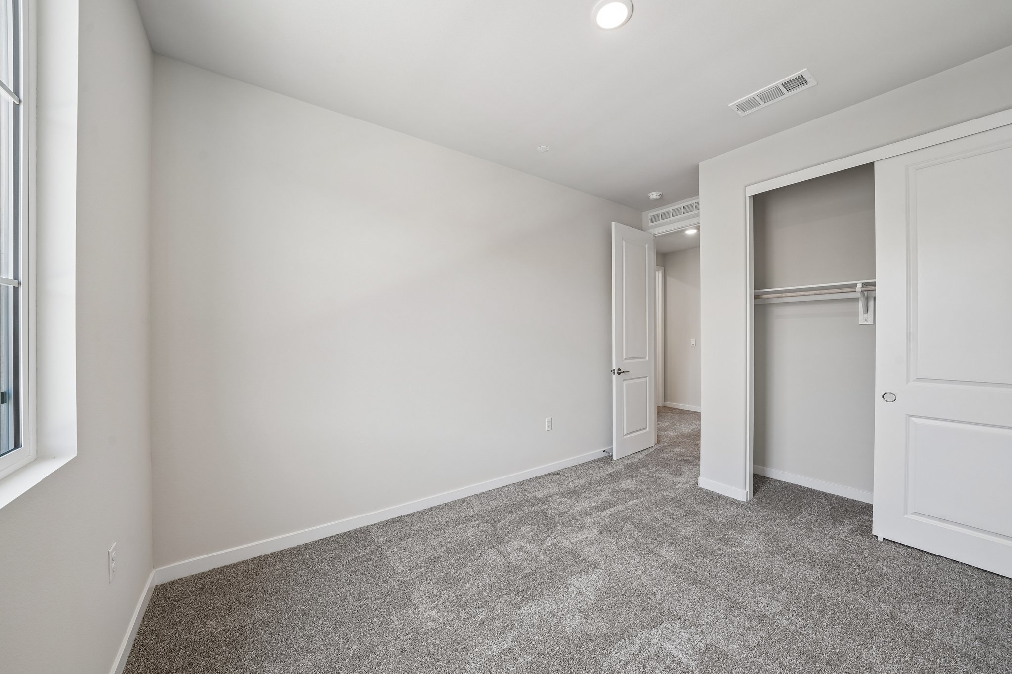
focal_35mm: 12
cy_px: 337
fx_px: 337
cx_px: 506
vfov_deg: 90.0
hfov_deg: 112.6
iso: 400
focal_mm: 12
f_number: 8
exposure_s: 1/25
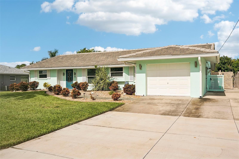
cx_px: 120
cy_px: 80
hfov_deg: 60.3
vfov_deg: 42.3
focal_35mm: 31
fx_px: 206
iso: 400
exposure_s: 1/3200
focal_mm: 31
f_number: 8
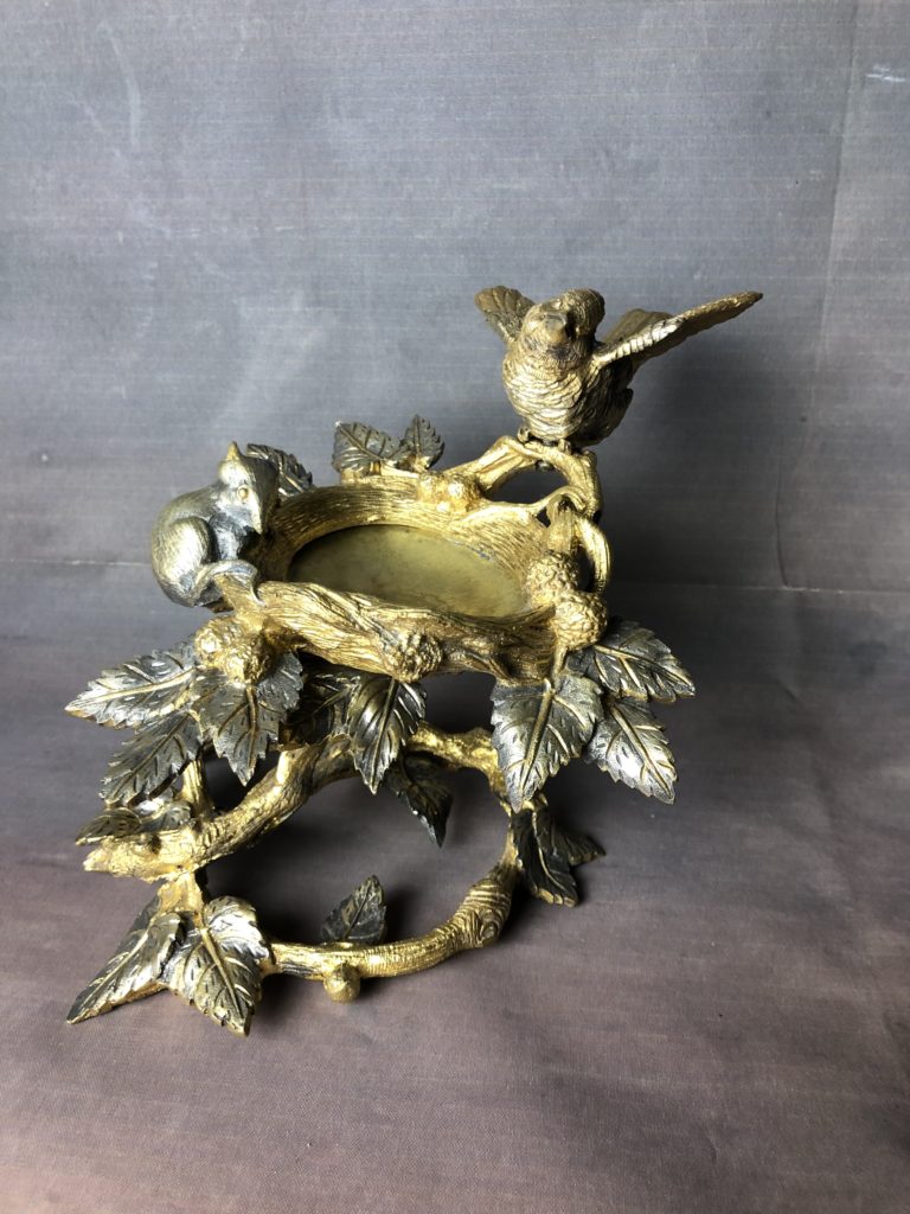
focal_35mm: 28
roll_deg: +1.6
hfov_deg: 49.7
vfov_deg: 63.4
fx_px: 981
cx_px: 455
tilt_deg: -25.6
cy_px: 607
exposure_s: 1/25
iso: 32
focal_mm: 4
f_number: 1.8
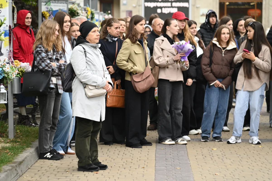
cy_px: 90
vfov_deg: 11.4
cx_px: 136
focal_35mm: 120
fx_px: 906
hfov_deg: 17.1
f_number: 4
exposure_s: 1/320
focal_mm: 120
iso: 400
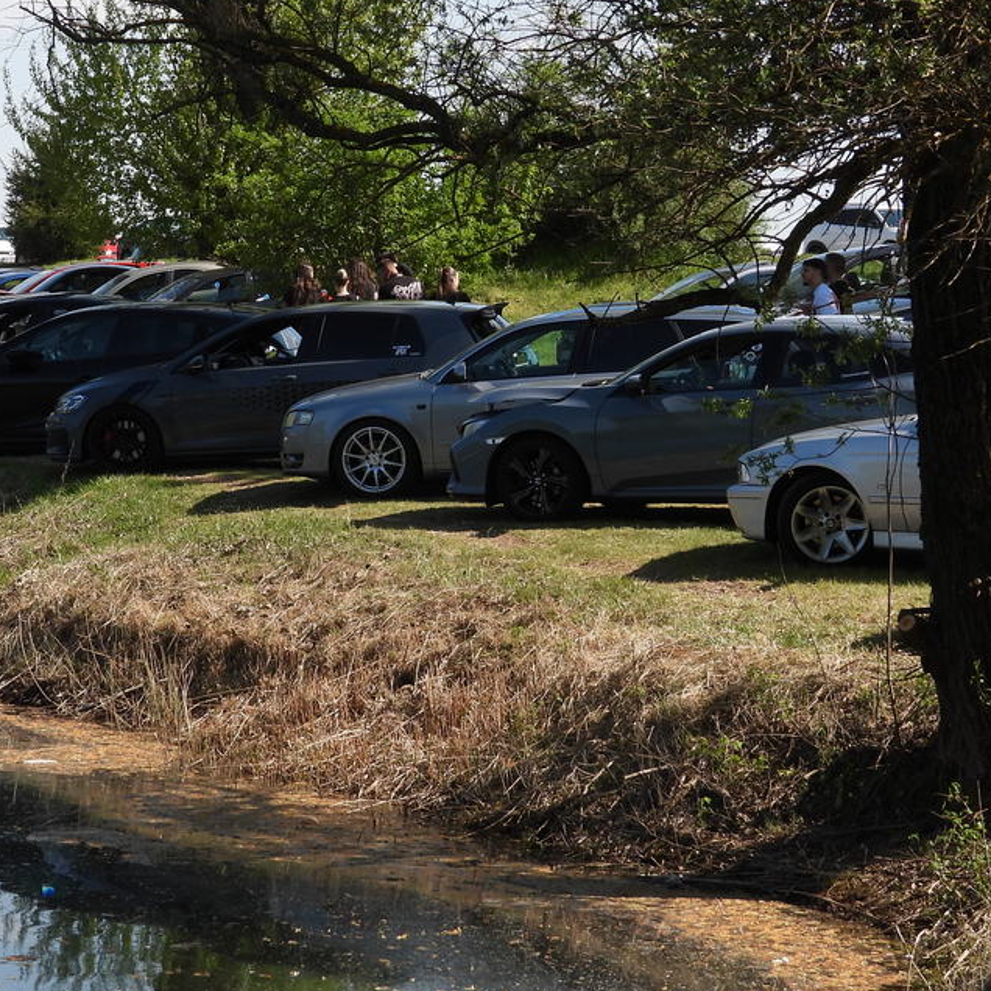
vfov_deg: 13.9
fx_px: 4049
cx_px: 352
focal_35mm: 125
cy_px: 393
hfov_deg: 13.9
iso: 100
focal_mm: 13.5
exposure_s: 1/800
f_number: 3.5
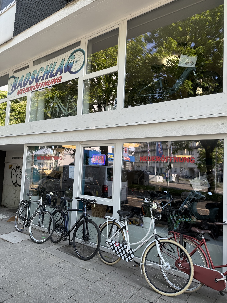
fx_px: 210
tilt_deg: +3.8
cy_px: 152
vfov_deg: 71.6
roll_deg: -2.8
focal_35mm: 24
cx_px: 114
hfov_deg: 56.8
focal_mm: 6.76
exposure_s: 1/637
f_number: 1.78
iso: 80
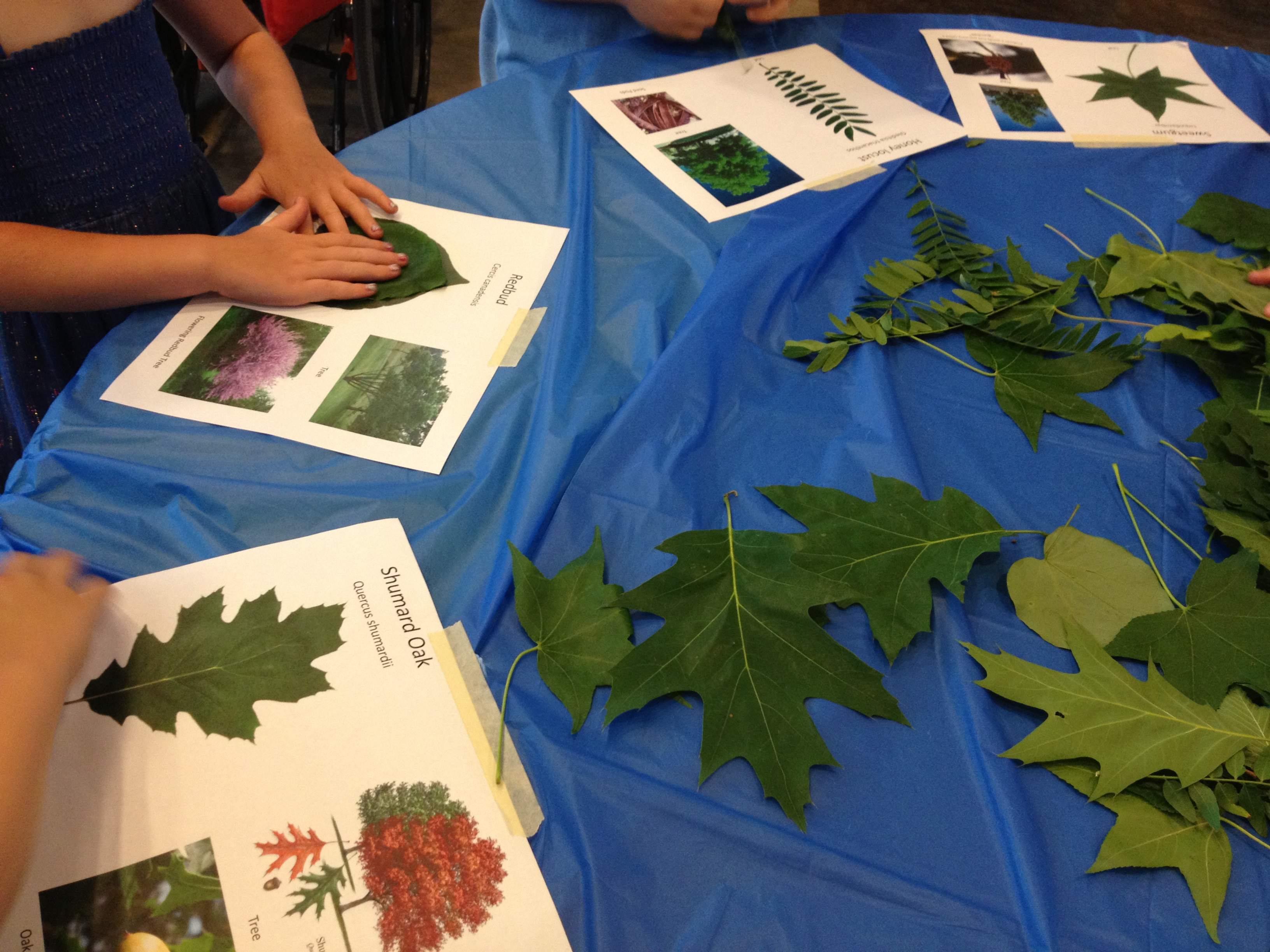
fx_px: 1284
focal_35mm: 35
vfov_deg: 40.7
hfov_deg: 52.6
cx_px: 635
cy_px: 476
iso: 160
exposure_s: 1/20
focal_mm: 4.28
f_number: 2.4
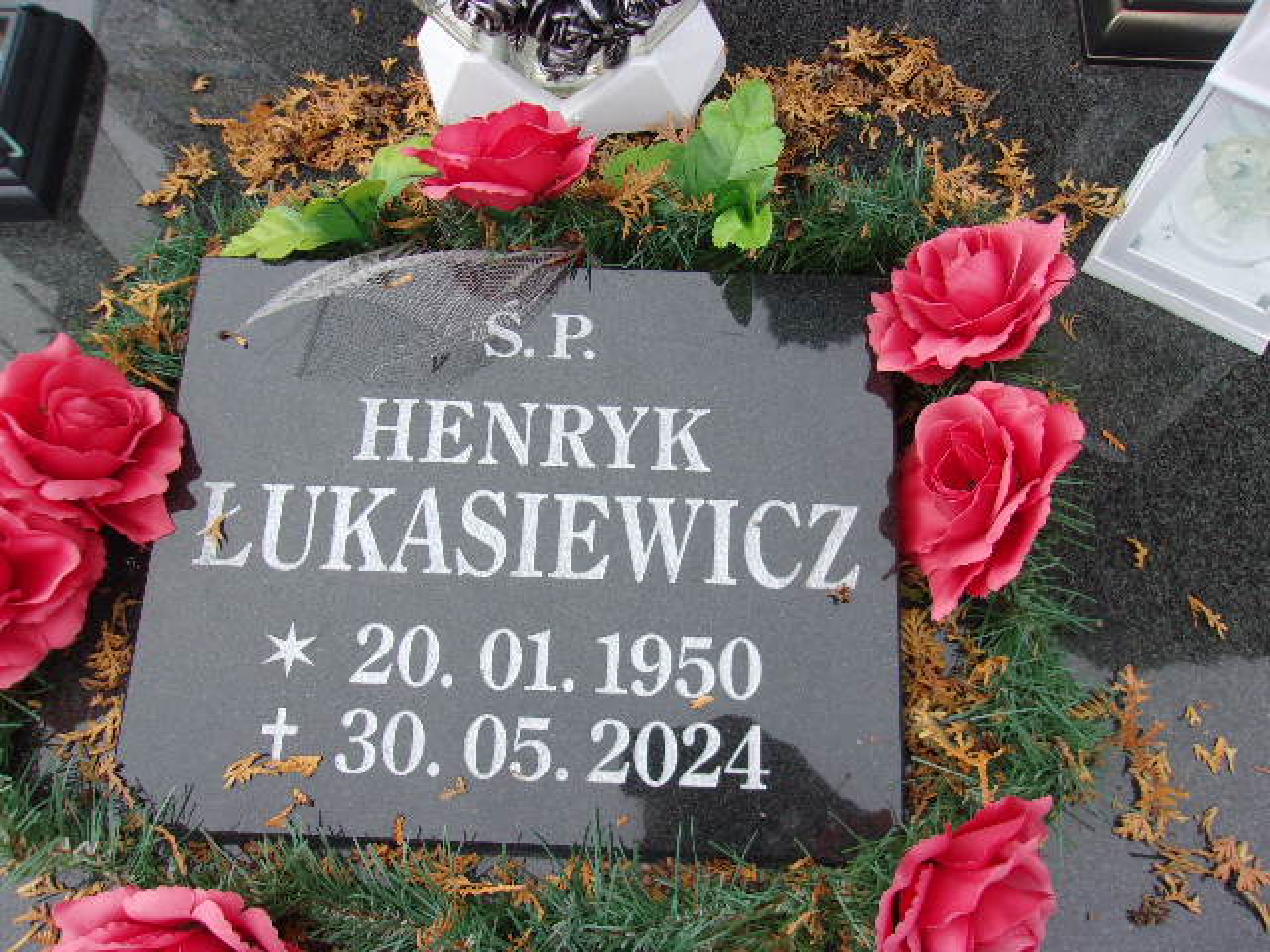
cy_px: 476
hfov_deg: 65.3
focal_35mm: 27
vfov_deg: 51.4
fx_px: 991
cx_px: 635
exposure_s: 1/340
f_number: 3
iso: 80
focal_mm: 4.9
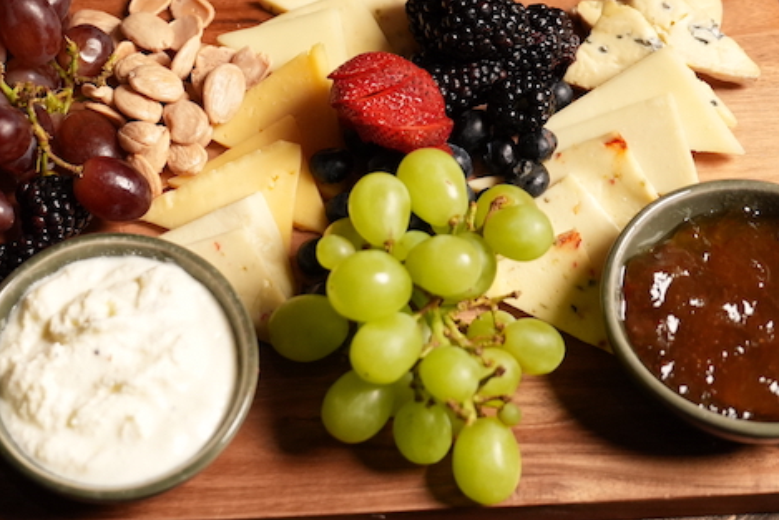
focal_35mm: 87
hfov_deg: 23.1
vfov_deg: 15.7
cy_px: 189
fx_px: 1883
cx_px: 163
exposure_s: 1/160
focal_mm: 34
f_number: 2.8
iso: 1600
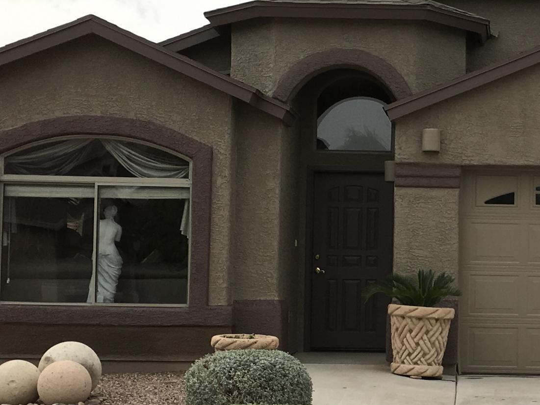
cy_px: 257
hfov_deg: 23.8
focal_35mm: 79
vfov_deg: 18.6
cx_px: 516
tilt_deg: +1.7
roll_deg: -0.5
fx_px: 1233
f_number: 2.2
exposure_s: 1/1451
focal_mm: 4.15
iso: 25
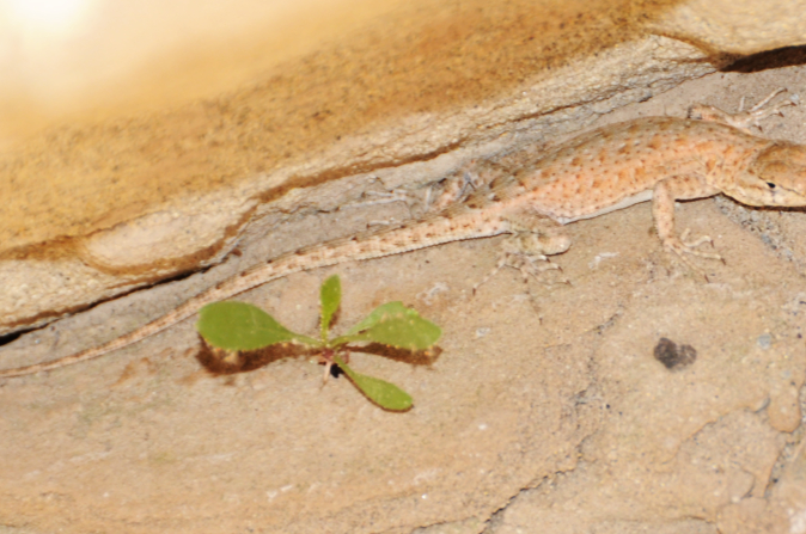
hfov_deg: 4.6
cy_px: 206
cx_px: 585
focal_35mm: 445
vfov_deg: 3.1
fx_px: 9946
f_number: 5.6
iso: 250
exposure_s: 1/250
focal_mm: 200
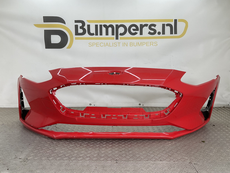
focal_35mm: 29
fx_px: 193
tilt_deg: -8.5
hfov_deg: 61.7
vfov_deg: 48.2
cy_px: 86
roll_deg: -1.6
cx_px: 115
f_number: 1.8
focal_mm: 3
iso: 16
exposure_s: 1/171
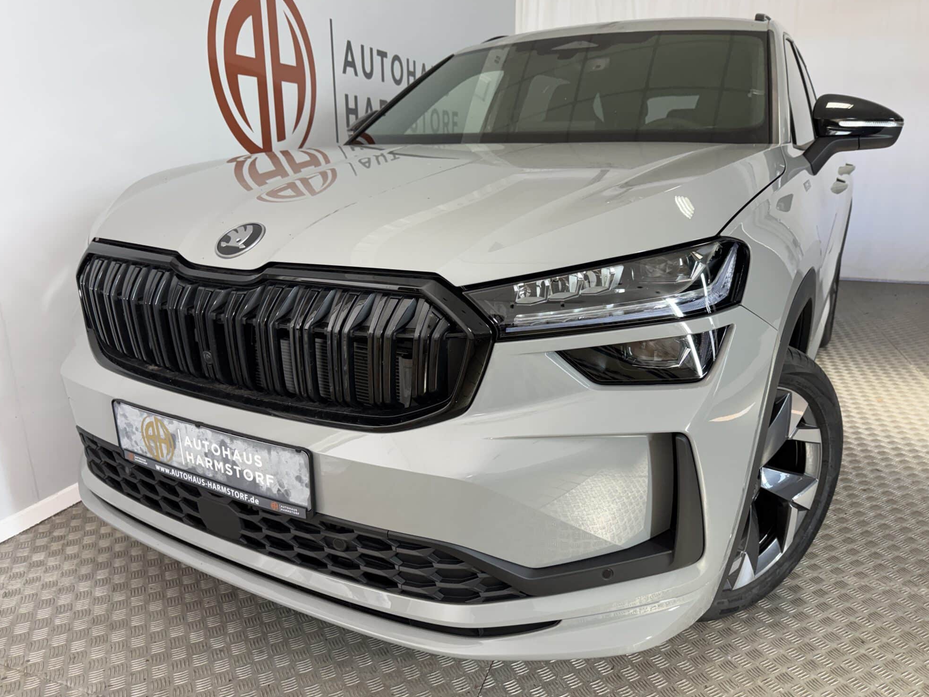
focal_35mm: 25
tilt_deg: -16.5
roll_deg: -0.7
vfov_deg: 54.9
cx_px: 473
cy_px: 343
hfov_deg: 69.4
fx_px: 671
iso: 160
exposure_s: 1/100
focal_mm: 6.76
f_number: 1.78
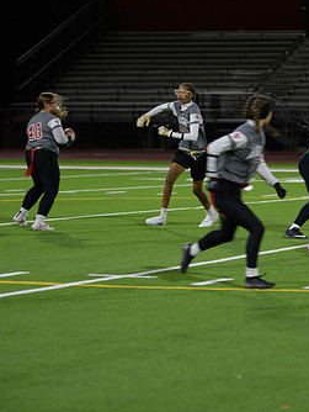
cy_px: 193
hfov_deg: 7.9
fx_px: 2223
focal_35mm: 187
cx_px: 239
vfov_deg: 10.6
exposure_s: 1/200
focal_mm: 112
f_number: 2.8
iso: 640
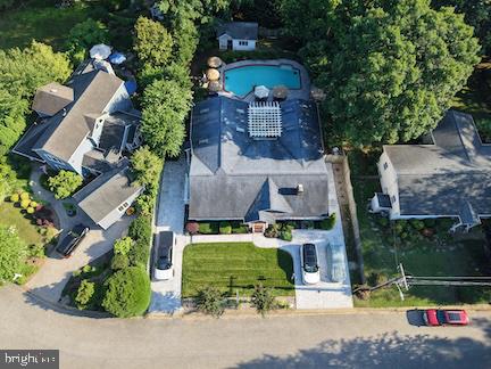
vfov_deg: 56.8
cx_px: 246
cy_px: 184
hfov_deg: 71.6
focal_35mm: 24
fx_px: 340
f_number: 1.8
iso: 100
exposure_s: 1/640
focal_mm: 8.67
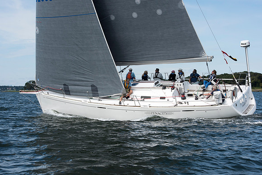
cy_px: 88
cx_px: 131
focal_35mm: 76
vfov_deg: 17.9
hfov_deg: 26.6
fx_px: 554
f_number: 10
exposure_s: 1/1000
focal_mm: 70
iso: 320
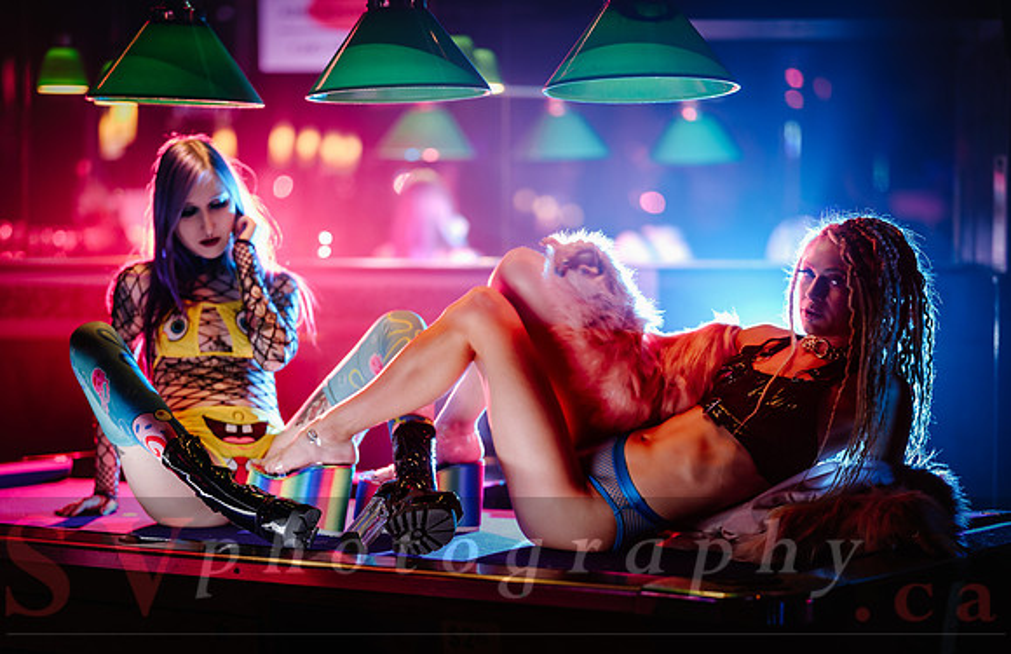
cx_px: 455
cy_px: 417
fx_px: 2793
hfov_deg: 20.5
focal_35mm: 100
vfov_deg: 13.3
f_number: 2
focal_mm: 110
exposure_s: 1/125
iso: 800
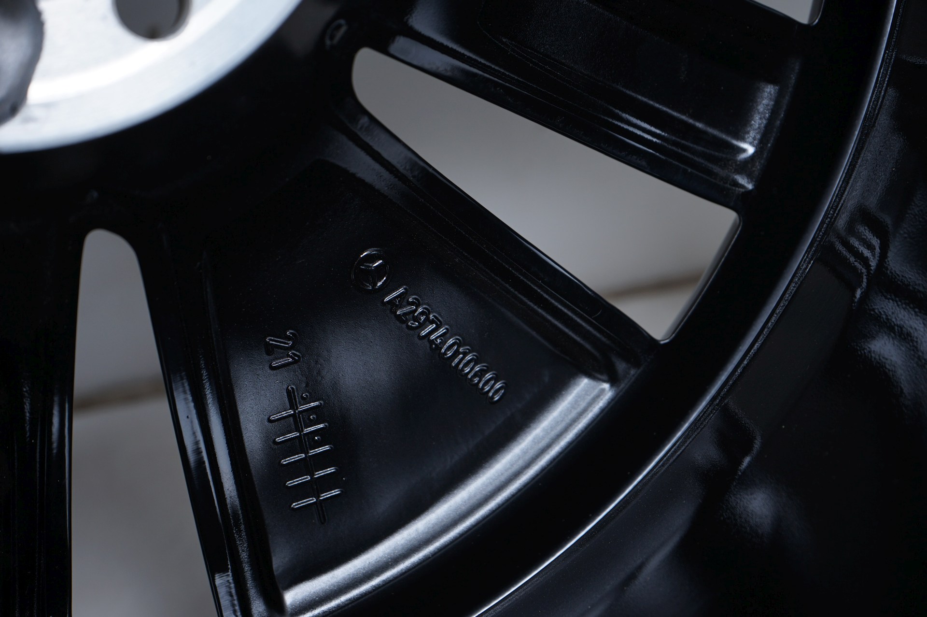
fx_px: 1621
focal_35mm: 63
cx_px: 464
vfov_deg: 21.5
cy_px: 308
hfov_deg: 31.9
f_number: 7.1
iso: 250
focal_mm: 63
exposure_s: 1/125
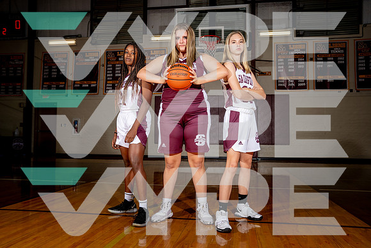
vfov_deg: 42.3
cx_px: 186
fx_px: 320
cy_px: 124
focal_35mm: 31
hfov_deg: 60.3
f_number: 6.3
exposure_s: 1/250
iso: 100
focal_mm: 31
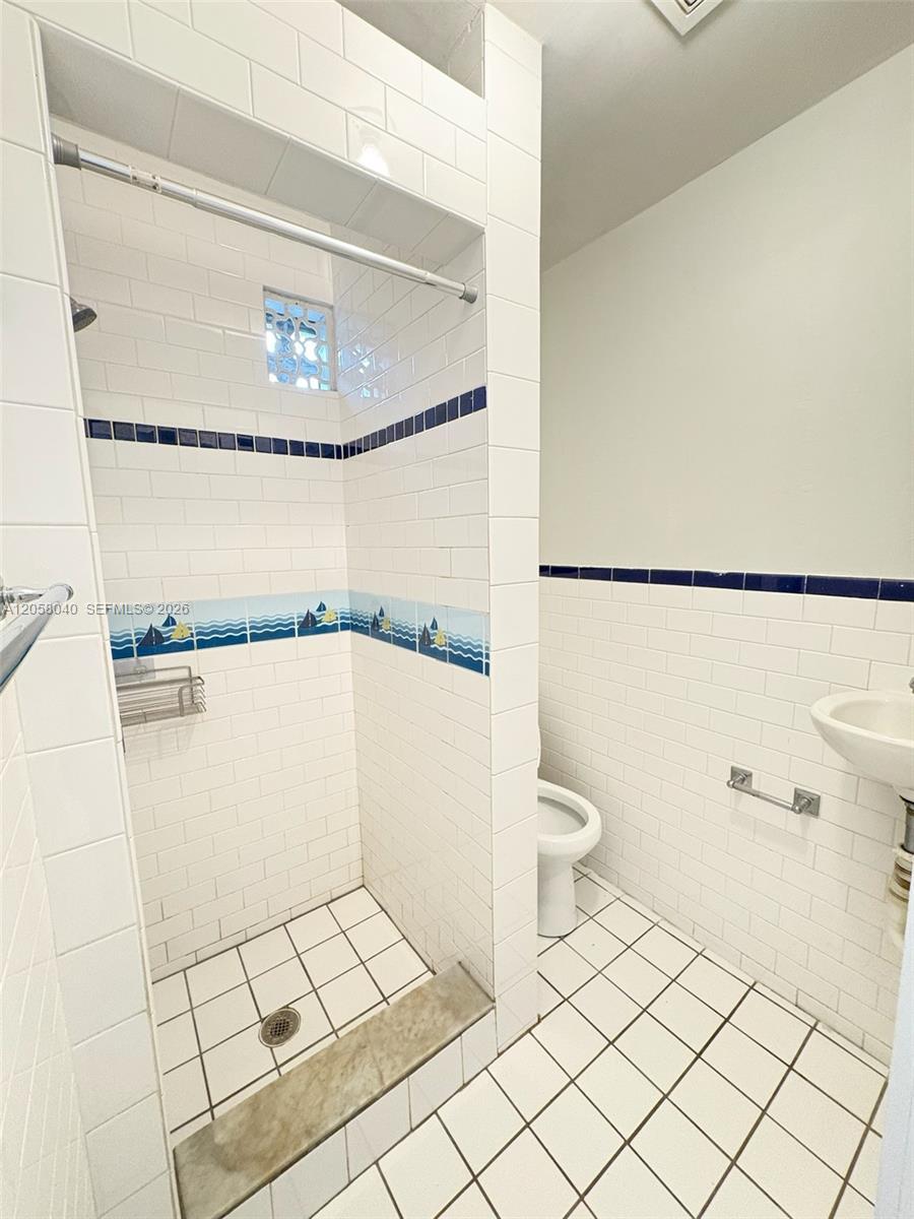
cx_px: 457
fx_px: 493
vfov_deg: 102.1
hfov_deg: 85.7
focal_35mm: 14
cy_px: 610
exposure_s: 1/40
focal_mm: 2.22
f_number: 2.2
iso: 640
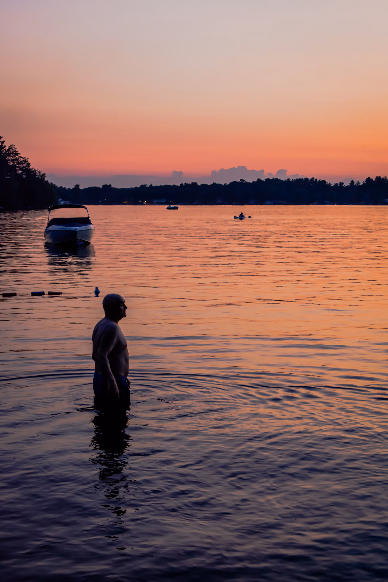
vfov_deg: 36.9
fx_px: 873
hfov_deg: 25.1
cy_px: 291
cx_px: 194
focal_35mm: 54
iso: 2000
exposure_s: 1/40
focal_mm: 36
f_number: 7.1
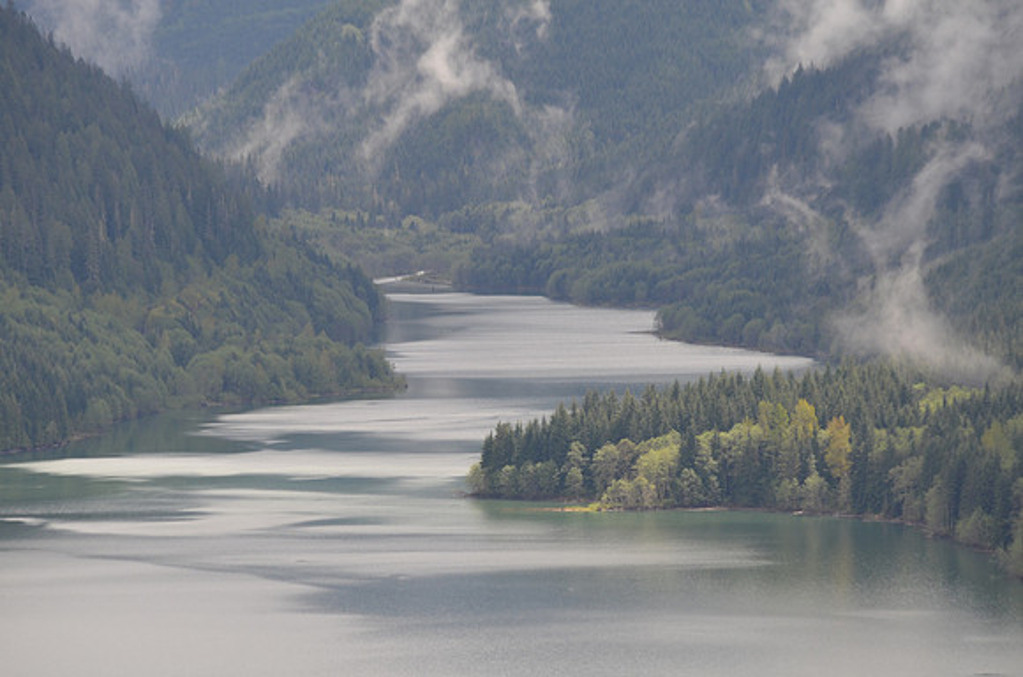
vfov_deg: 6.1
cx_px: 512
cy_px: 338
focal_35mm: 225
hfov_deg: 9.2
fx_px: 6380
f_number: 5
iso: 400
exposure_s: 1/1250
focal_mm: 150
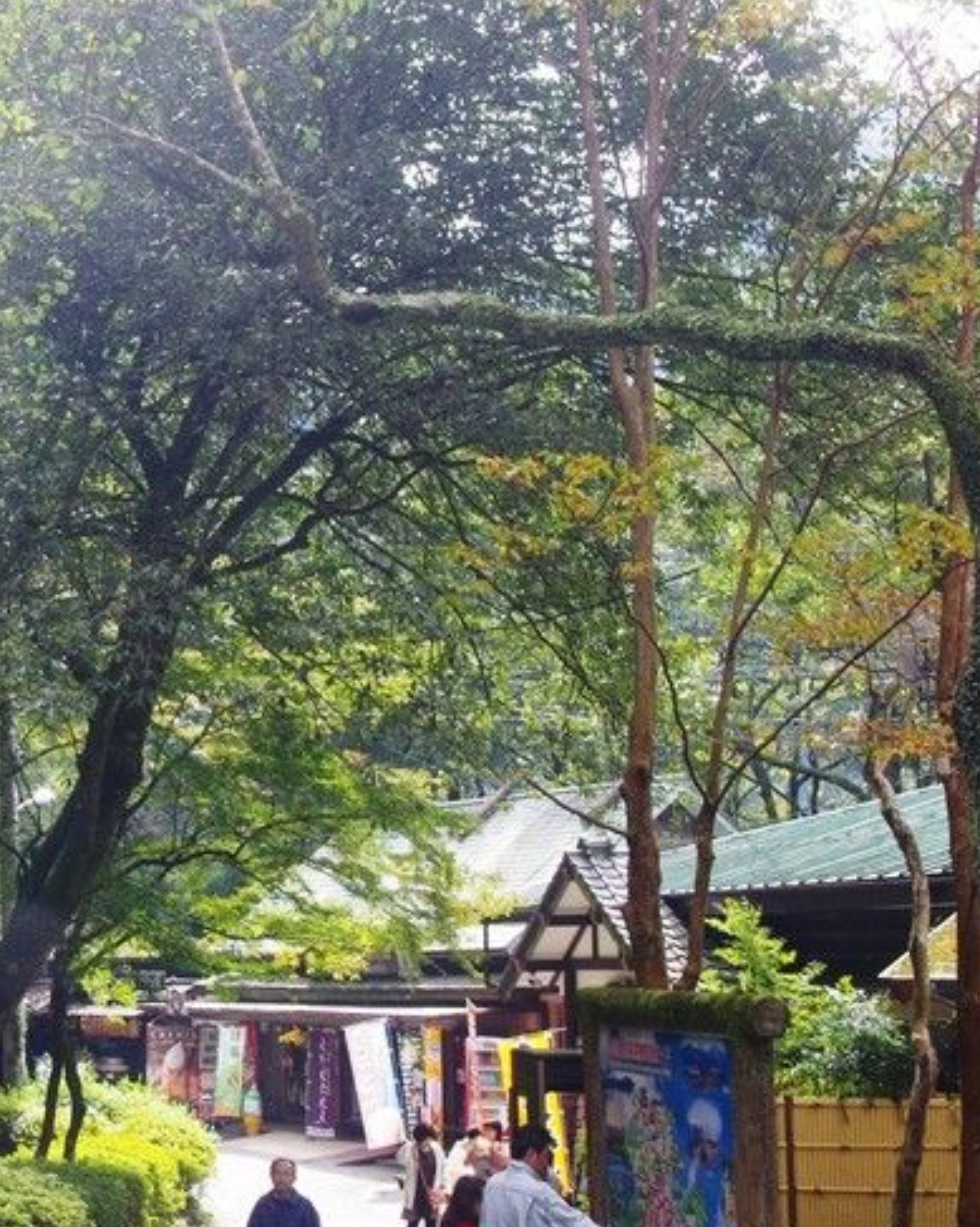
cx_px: 34
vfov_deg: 28.7
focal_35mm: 66
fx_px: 2395
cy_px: 646
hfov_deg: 22.4
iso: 400
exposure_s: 1/100
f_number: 11
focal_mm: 28.13
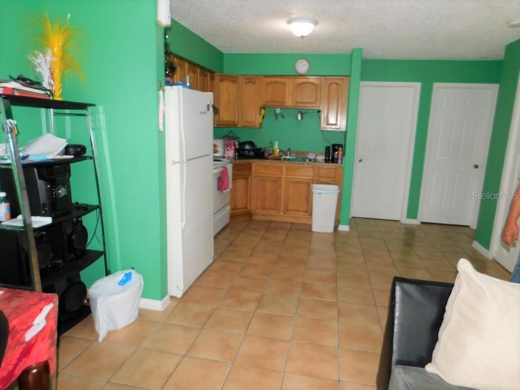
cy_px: 195
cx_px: 260
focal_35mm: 23
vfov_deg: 58.9
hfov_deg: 73.9
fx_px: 346
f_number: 3
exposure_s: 1/30
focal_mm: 4
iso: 200
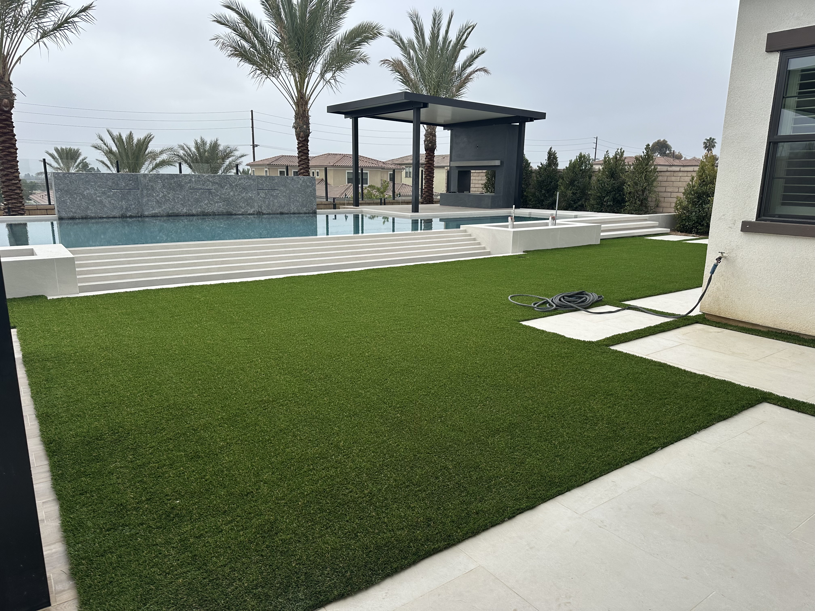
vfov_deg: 56.8
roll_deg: -0.7
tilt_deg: -12.5
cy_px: 306
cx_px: 408
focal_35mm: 24
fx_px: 565
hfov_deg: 71.6
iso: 80
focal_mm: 6.86
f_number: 1.78
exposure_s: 1/1453
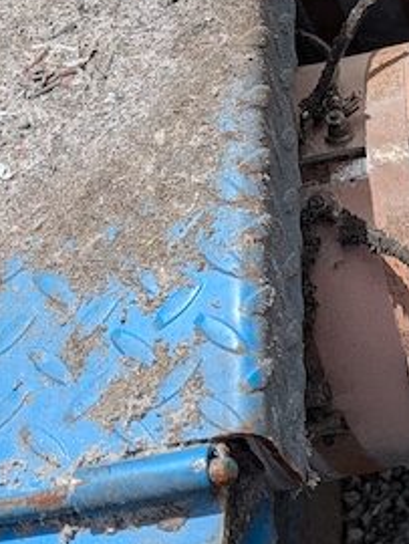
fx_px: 1431
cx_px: 563
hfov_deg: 15.3
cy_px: 195
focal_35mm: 91
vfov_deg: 21.5
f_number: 1.68
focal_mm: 6.9
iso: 24
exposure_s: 1/5263
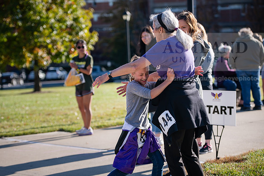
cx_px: 132
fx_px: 697
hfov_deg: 21.5
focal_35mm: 95
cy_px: 88
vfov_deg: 14.4
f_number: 3.2
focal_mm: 95
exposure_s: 1/500
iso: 64
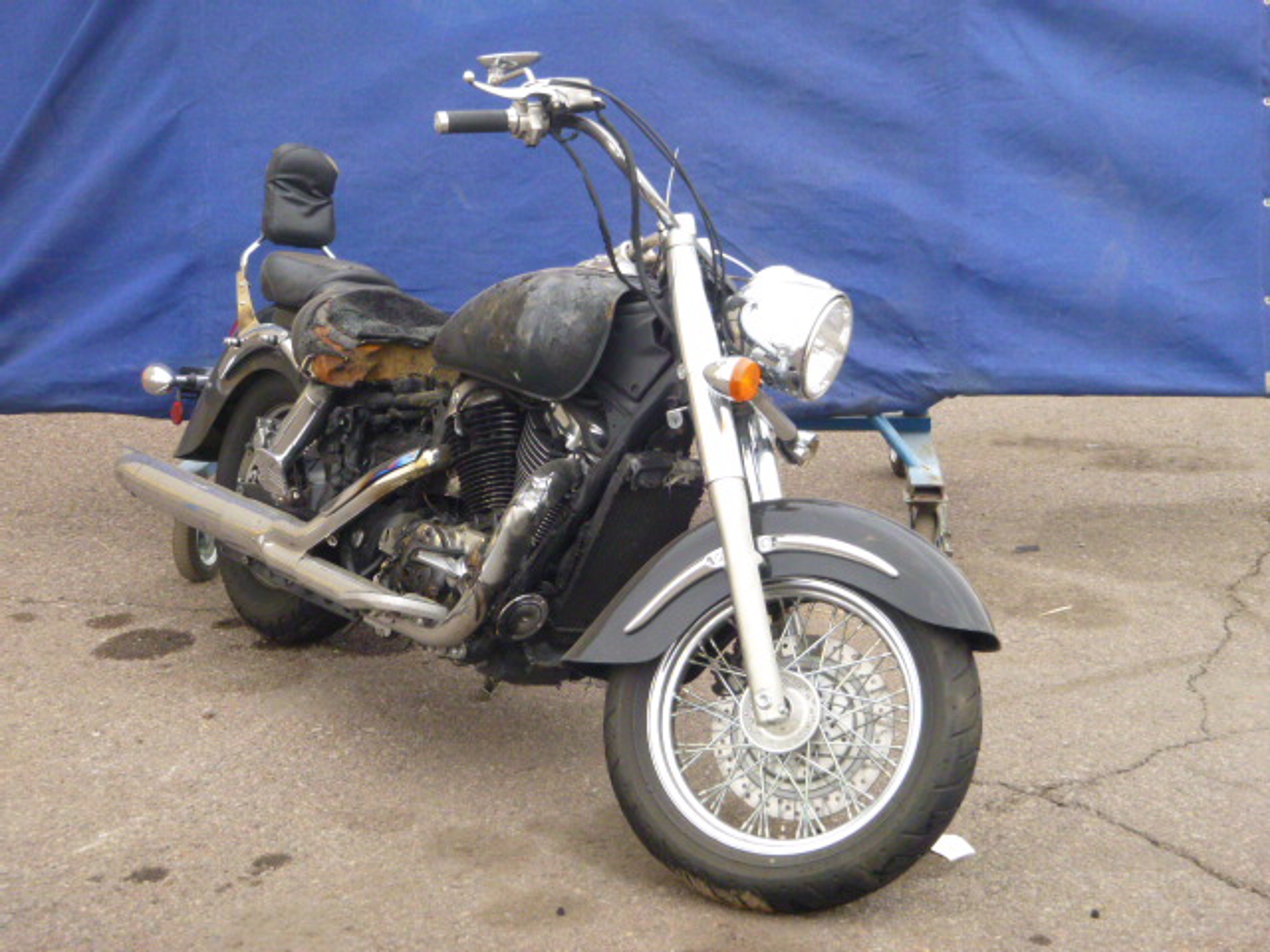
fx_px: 2421
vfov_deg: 22.3
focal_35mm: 66
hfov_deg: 29.4
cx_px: 635
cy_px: 476
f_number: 5.4
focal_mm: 11.9
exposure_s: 1/100
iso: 400
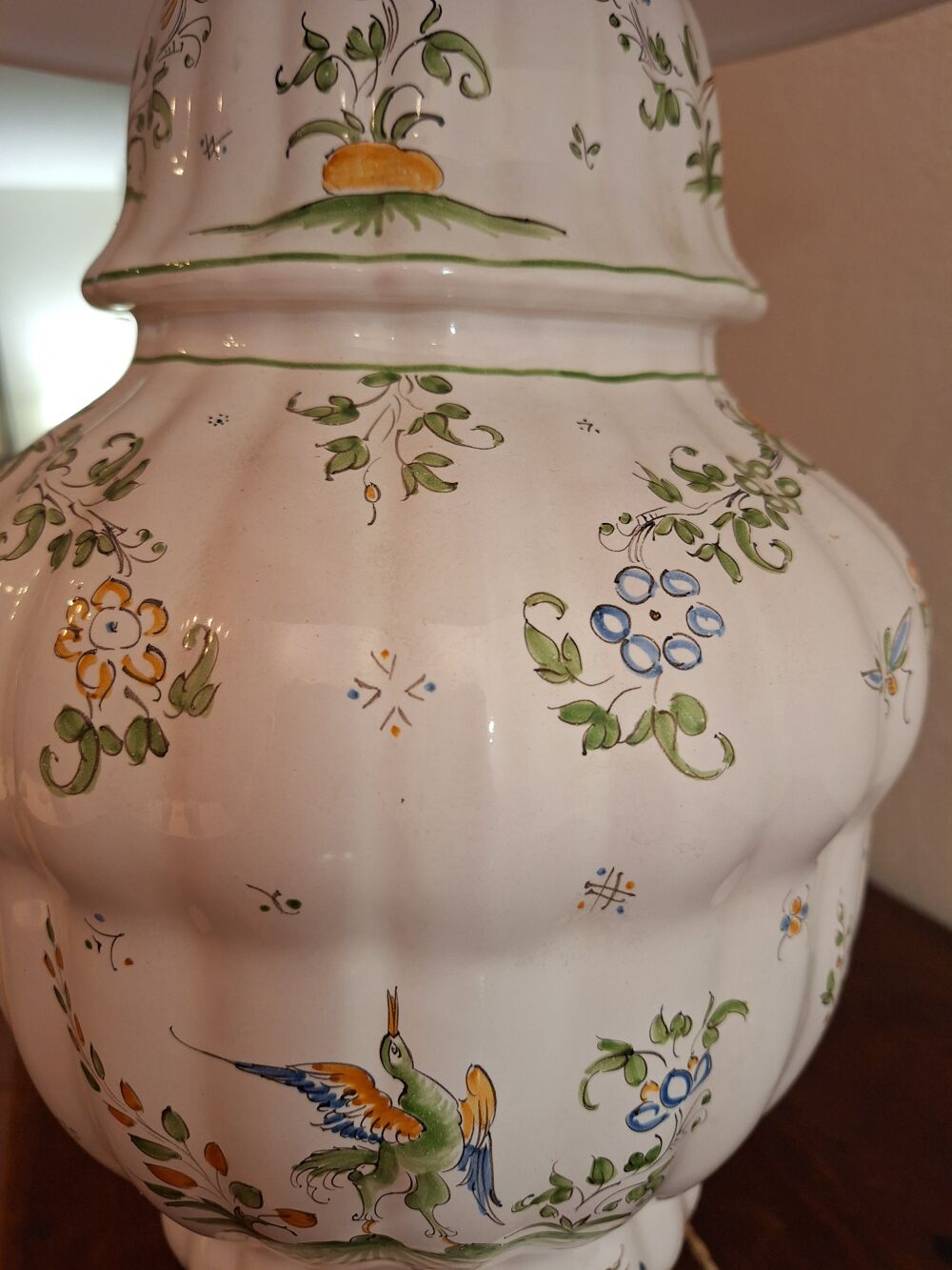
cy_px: 635
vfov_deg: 73.9
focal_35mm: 23
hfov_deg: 58.9
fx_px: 843
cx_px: 476
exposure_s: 1/50
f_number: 1.8
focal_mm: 5.54
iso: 160
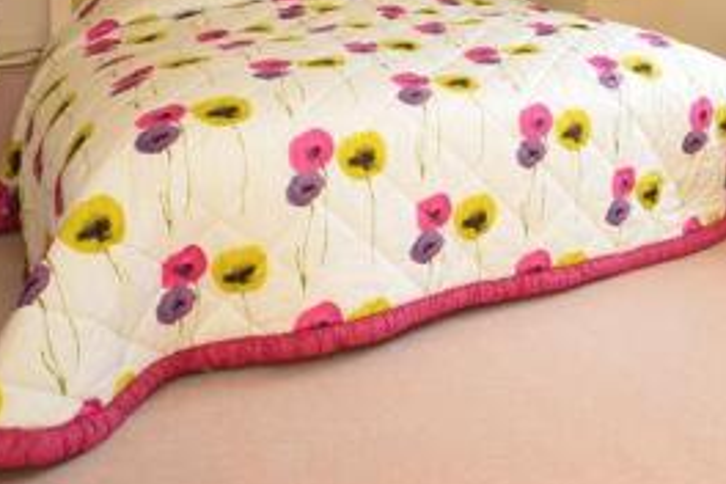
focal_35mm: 52
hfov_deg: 35.0
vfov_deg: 23.6
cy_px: -107
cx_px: 707
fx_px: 1049
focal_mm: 14
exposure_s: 1/25
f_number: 6.3
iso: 640
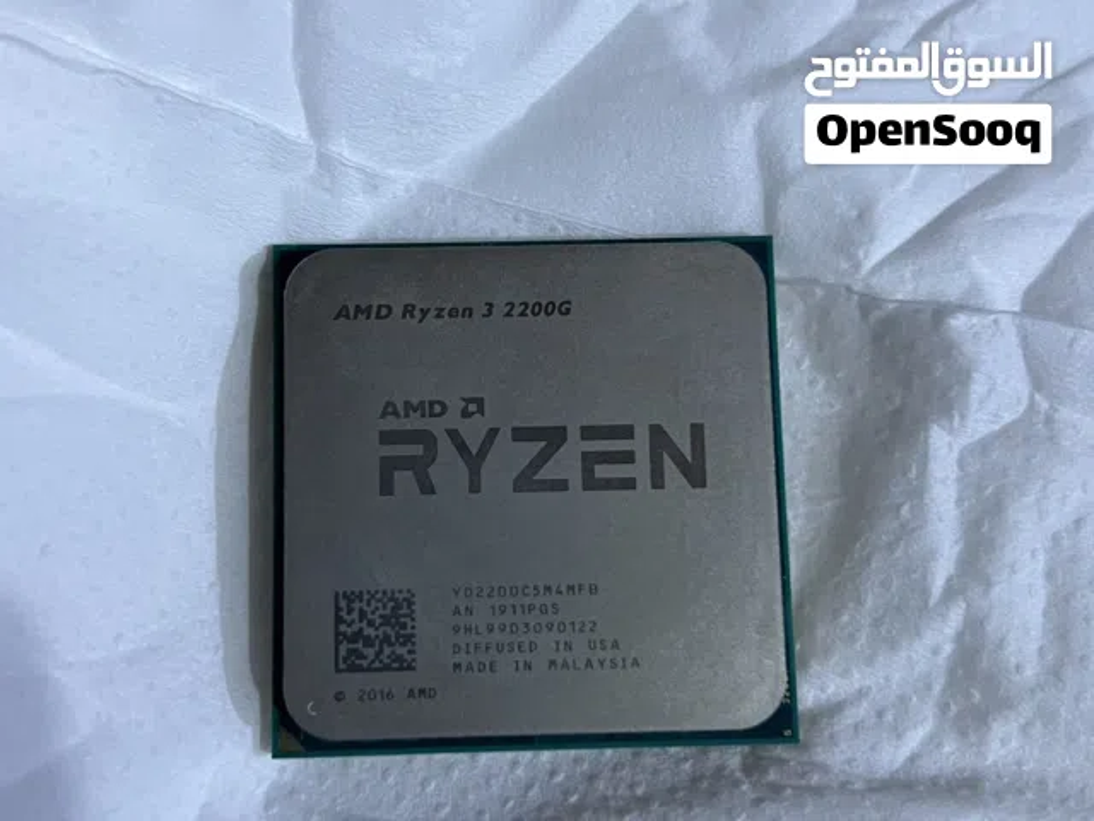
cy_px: 410
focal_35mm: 26
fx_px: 822
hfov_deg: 67.3
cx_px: 547
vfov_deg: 53.1
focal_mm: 5.7
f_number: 1.5
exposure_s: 1/60
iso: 200
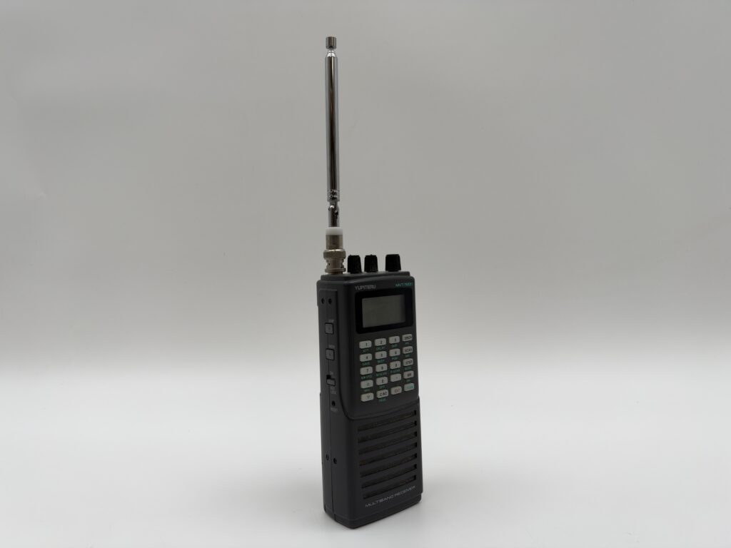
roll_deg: -0.5
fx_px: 507
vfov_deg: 56.8
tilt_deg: -3.3
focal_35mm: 24
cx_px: 366
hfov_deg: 71.6
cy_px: 274
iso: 64
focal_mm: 6.93
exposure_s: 1/121
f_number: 4
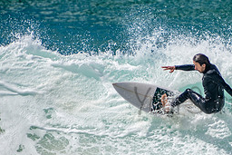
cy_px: 93
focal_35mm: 1361
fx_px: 8775
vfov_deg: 1.0
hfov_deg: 1.5
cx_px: 227
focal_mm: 400
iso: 220
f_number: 5.6
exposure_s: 1/2000
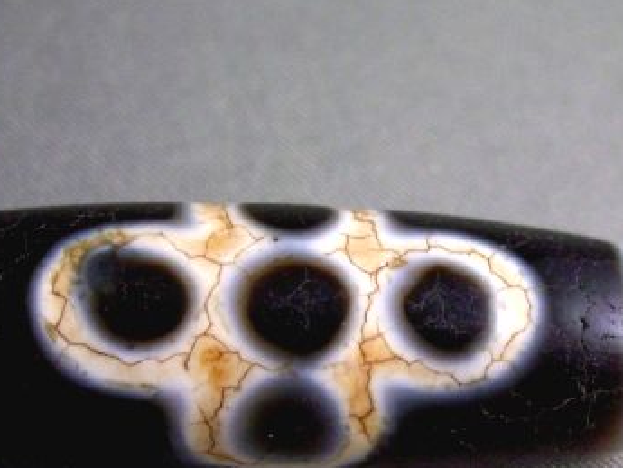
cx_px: 256
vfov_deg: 22.2
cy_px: 313
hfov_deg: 29.3
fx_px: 1188
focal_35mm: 66
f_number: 2.8
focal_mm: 7.9
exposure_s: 1/80
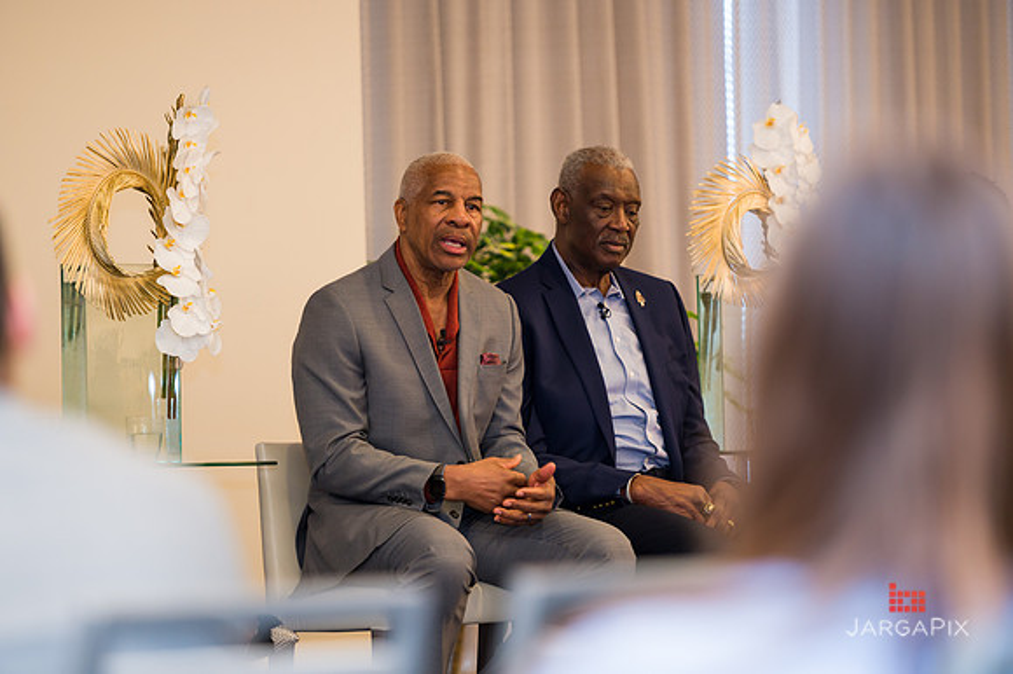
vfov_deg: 8.1
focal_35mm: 170
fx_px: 4781
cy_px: 337
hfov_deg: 12.1
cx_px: 506
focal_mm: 170
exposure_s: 1/200
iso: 800
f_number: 3.2
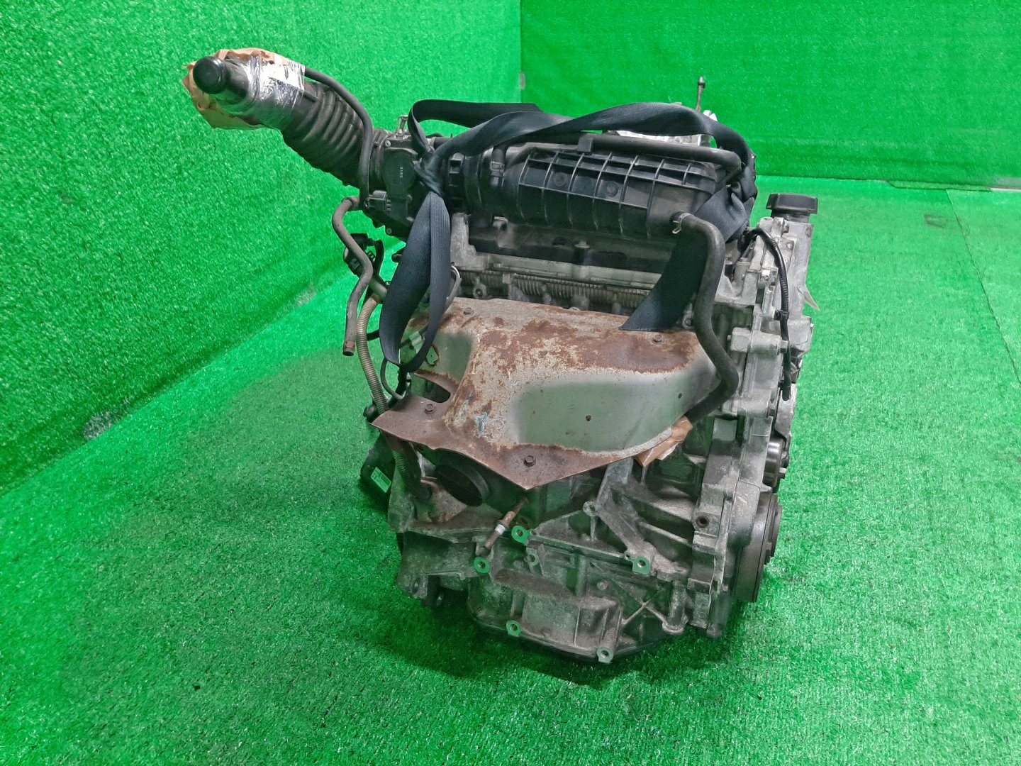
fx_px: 767
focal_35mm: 26
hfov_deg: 67.3
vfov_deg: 53.1
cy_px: 383
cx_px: 510
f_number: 1.7
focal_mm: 3.93
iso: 186
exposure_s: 1/50
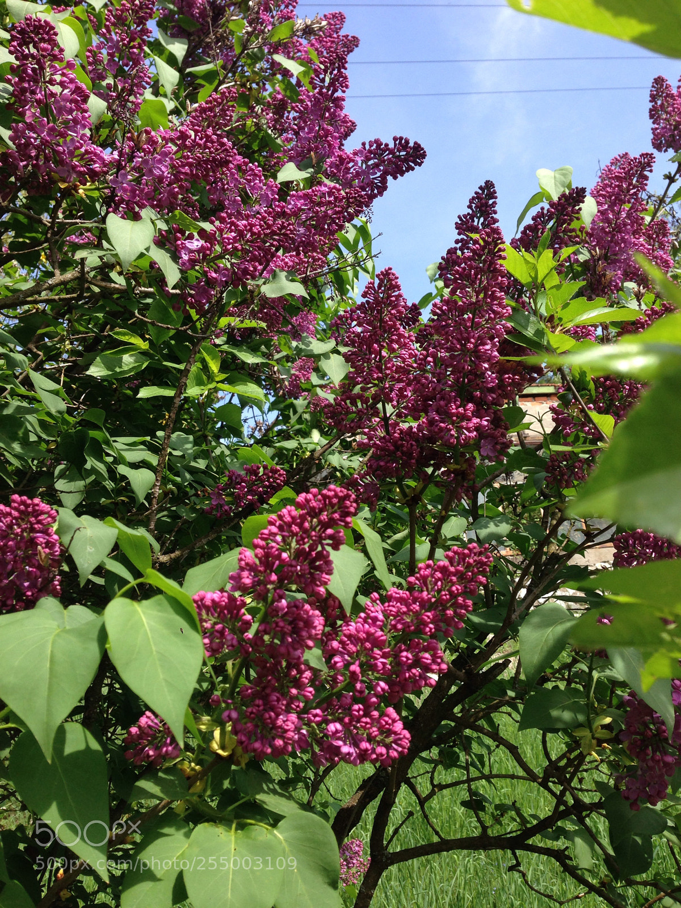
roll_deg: +7.4
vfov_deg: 55.4
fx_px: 866
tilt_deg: +15.9
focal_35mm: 33
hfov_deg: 42.9
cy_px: 454
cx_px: 340
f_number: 2.4
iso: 50
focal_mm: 4.12
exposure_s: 1/723
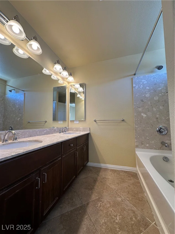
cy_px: 117
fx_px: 94
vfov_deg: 102.1
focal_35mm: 14
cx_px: 88
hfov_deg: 85.7
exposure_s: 1/120
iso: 80
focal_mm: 2.22
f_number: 2.2
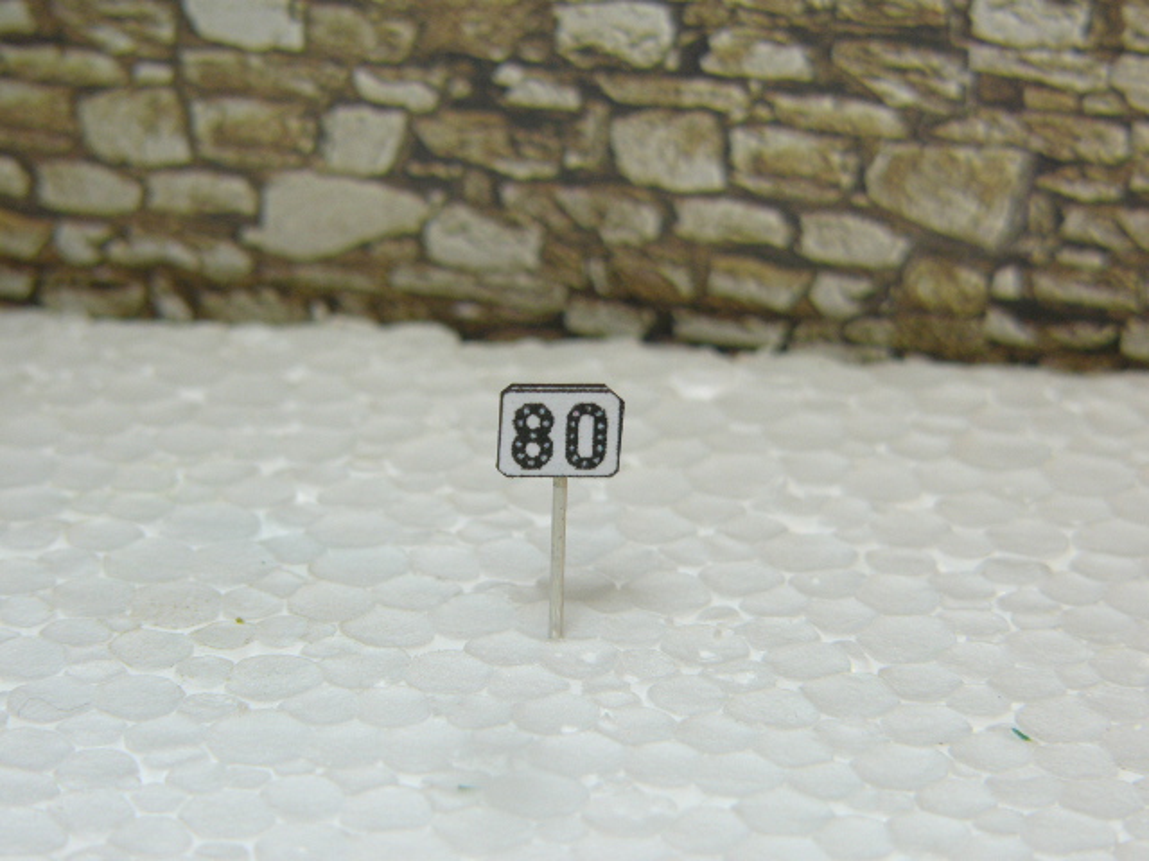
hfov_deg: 17.1
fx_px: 3817
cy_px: 430
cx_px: 574
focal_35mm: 115
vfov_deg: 12.9
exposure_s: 1/200
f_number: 4
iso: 50
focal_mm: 19.1
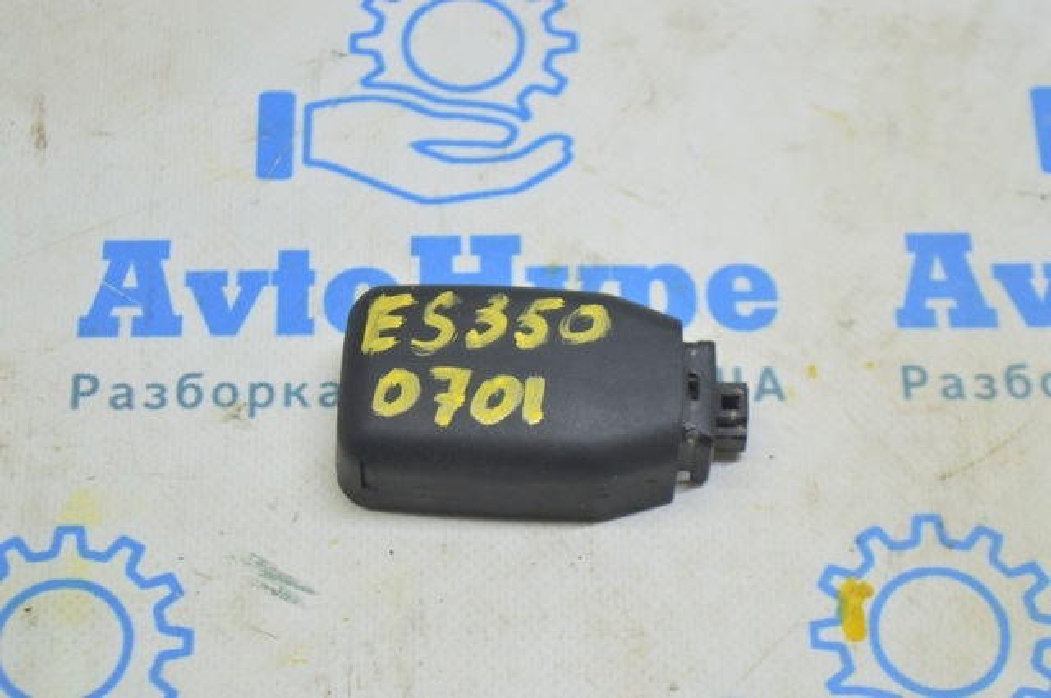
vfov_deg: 16.5
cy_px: 349
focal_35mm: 82
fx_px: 2405
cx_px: 526
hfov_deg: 24.6
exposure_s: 1/20
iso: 400
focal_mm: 55
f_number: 5.6
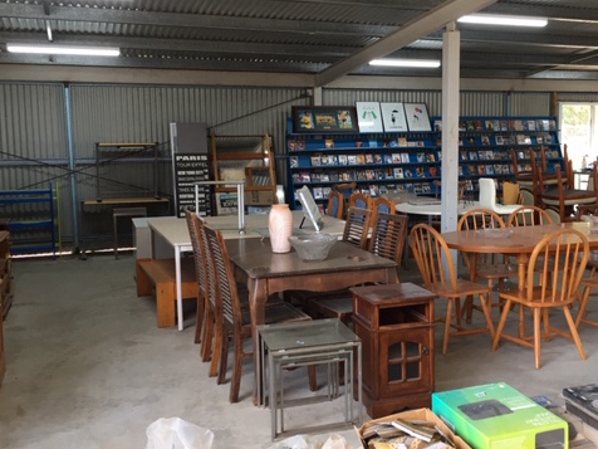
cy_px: 204
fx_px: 674
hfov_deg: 47.5
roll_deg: -1.0
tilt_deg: -5.4
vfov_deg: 36.8
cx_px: 371
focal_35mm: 39
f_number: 2.2
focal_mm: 4.15
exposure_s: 1/33
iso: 40
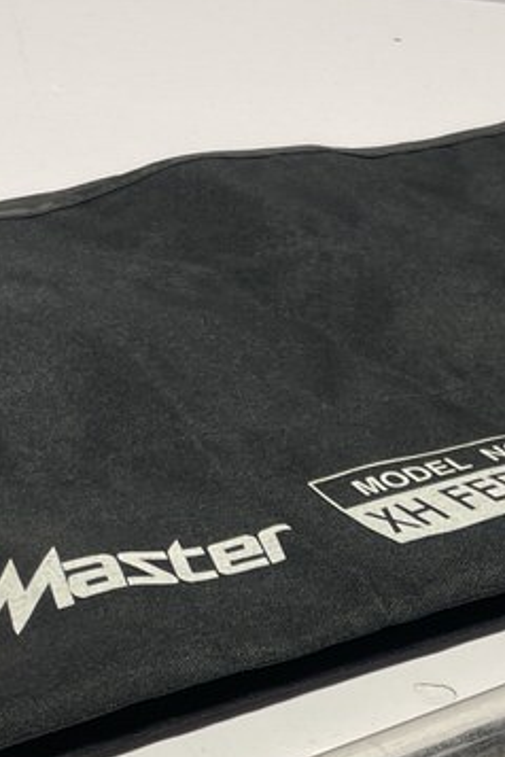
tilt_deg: -37.7
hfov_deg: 14.8
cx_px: 490
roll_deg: -9.2
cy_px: 751
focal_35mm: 91
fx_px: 1915
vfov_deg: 21.6
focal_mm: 4.2
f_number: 1.6
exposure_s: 1/252
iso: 32
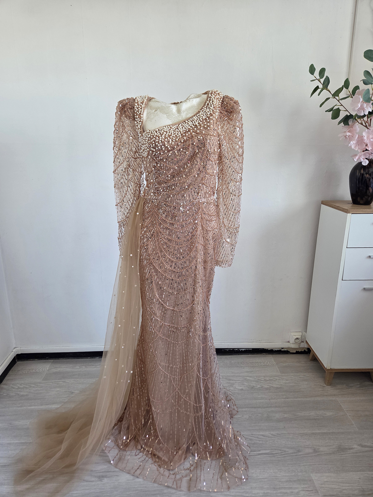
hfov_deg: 58.9
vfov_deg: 73.9
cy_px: 248
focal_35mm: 23
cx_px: 186
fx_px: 330
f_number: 1.8
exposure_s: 1/182
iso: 200
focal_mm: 5.4
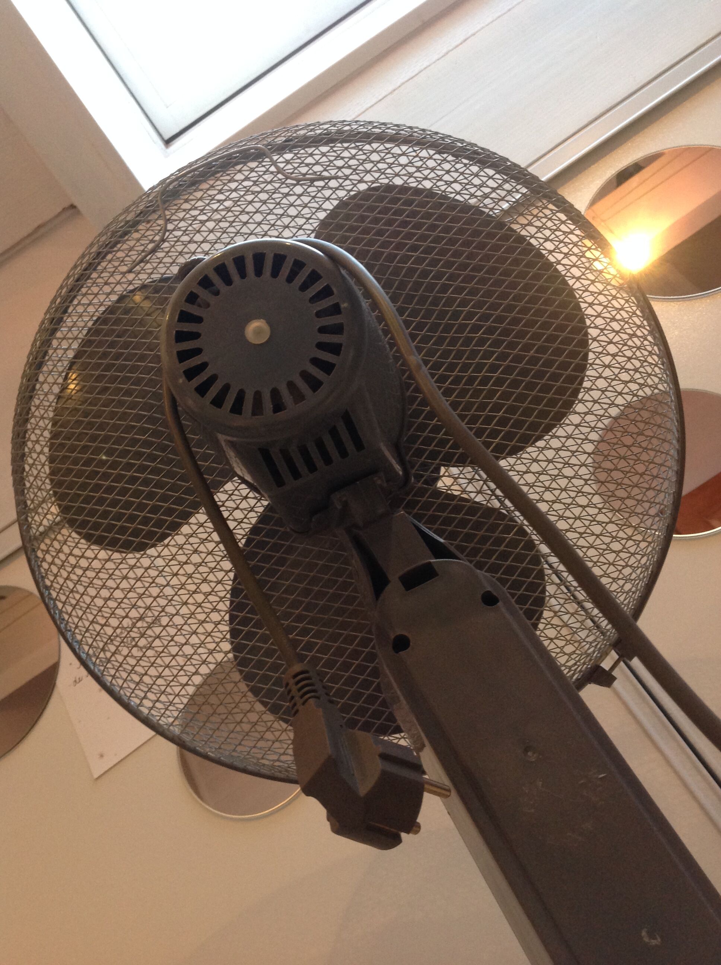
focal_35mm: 35
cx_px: 360
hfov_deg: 40.6
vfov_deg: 52.7
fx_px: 975
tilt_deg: +33.9
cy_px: 482
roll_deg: +34.3
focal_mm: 4.28
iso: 160
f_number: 2.4
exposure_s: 1/15
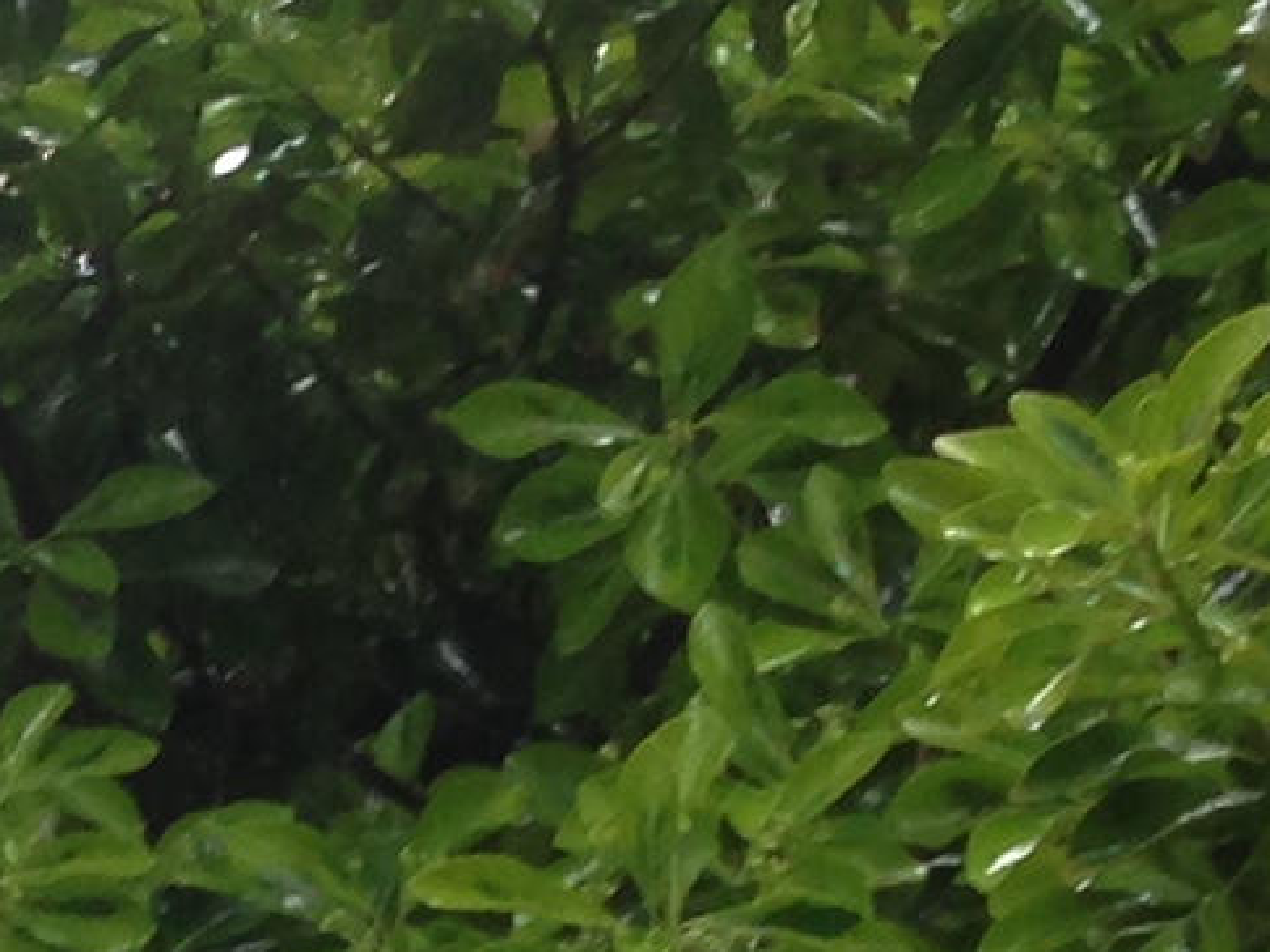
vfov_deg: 6.5
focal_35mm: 222
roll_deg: -0.6
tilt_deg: -0.2
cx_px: -2181
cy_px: 1964
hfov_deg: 8.0
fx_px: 8147
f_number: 2.4
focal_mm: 4.12
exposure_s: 1/20
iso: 50
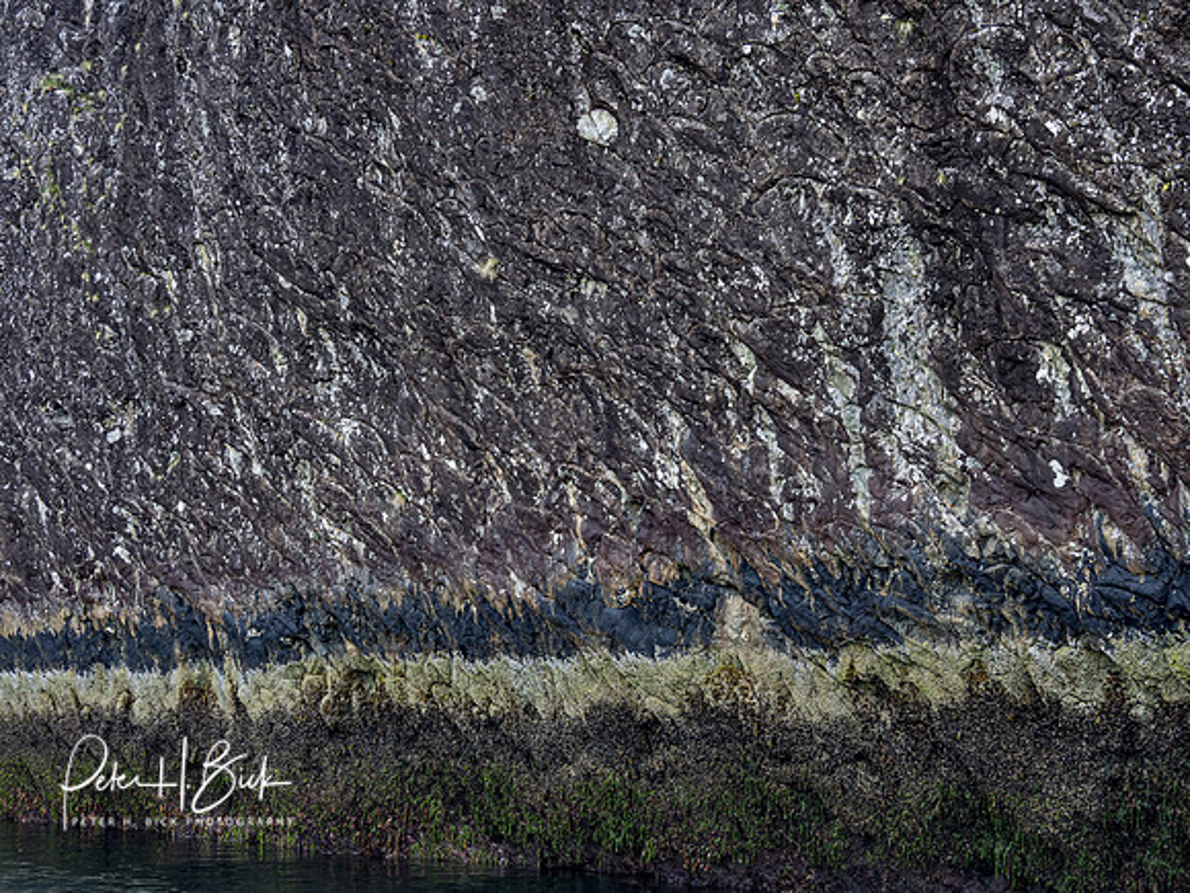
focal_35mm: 68
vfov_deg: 21.6
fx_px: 2338
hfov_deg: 28.6
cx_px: 595
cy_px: 446
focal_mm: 34
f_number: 5.6
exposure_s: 1/60
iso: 250
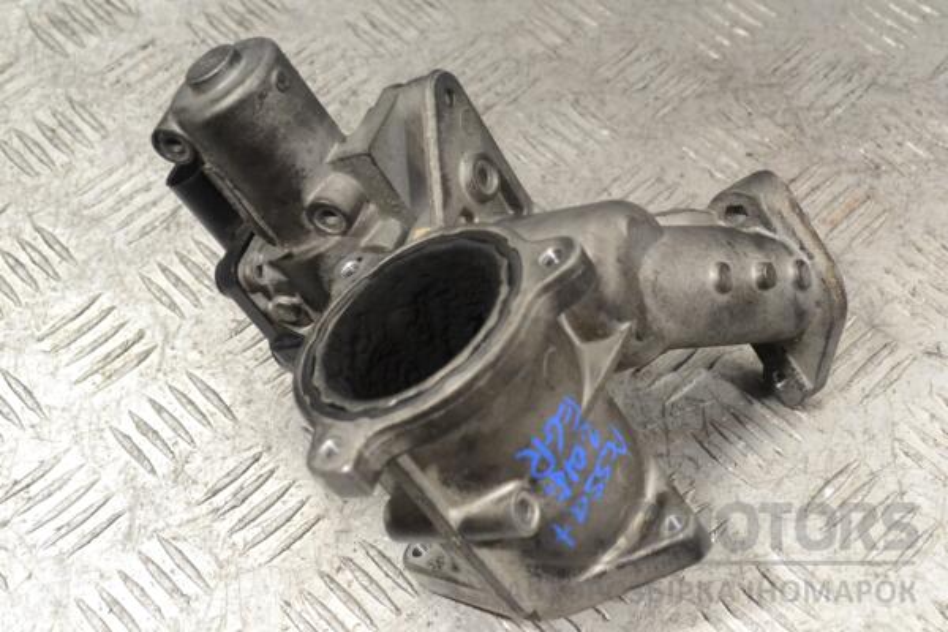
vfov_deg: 23.8
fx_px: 1501
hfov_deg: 35.1
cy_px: 316
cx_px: 474
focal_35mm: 57
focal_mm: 38
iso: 3200
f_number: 7.1
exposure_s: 1/200
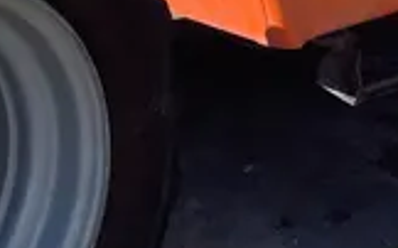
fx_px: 1355
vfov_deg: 9.9
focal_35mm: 125
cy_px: -190
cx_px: 142
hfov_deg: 16.7
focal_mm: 4.2
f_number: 1.6
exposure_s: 1/3125
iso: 50
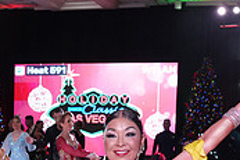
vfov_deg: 10.8
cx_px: -3
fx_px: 806
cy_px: 265
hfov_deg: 16.6
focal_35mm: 121
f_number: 6.3
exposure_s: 1/320
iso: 5000
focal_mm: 36
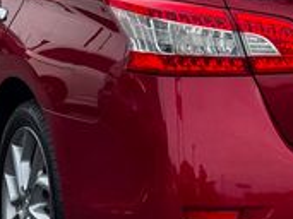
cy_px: 38
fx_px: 1523
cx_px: 207
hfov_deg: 11.0
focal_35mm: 180
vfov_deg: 8.2
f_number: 1.78
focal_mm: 6.76
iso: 64
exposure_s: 1/2513
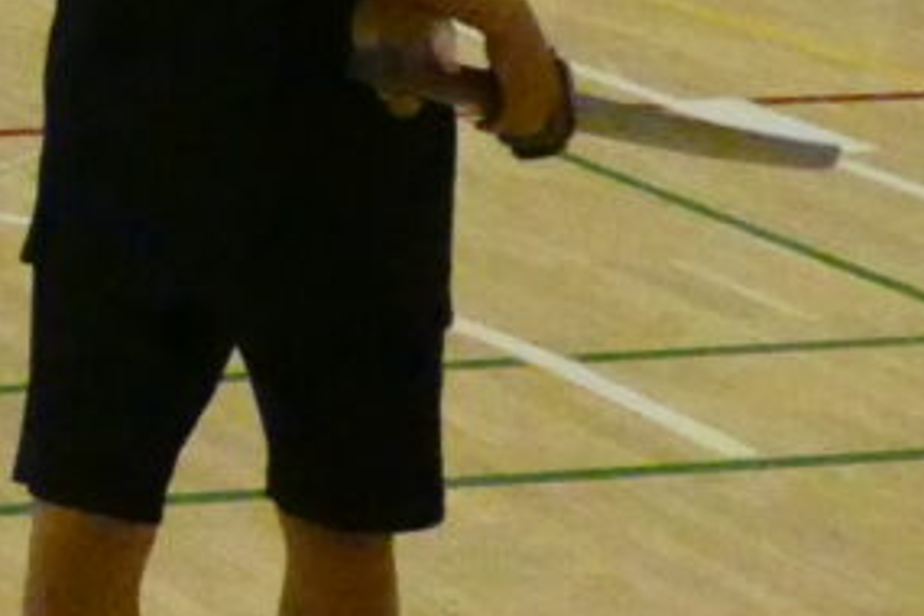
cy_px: -467
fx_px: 4055
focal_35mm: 158
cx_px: -1005
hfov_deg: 11.5
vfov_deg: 8.4
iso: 6400
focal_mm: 9.12
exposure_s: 1/500
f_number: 2.8
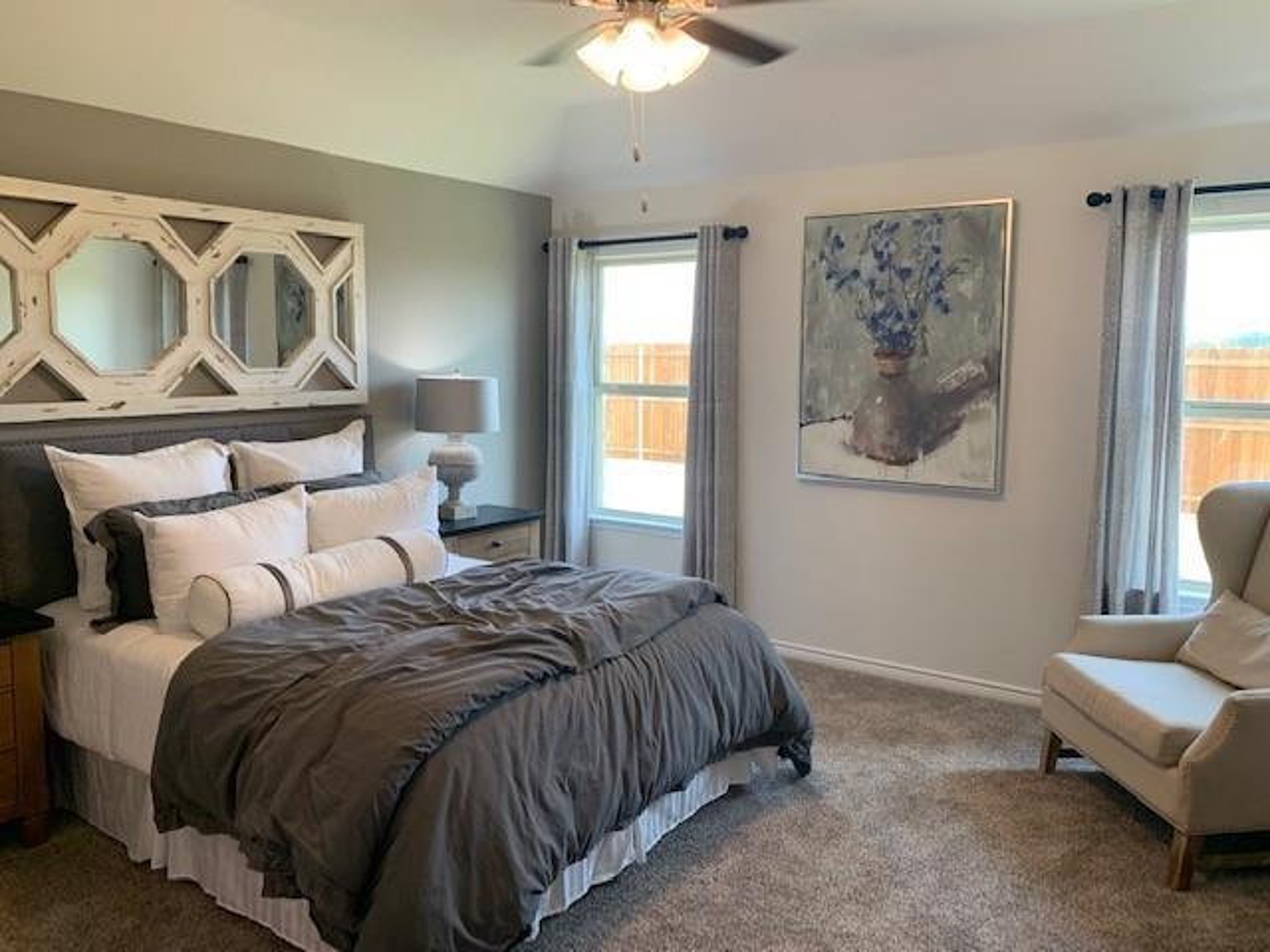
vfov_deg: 53.1
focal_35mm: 26
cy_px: 476
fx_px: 954
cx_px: 635
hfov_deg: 67.3
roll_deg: -0.1
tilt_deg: -8.2
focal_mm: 4.25
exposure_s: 1/120
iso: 100
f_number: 1.8
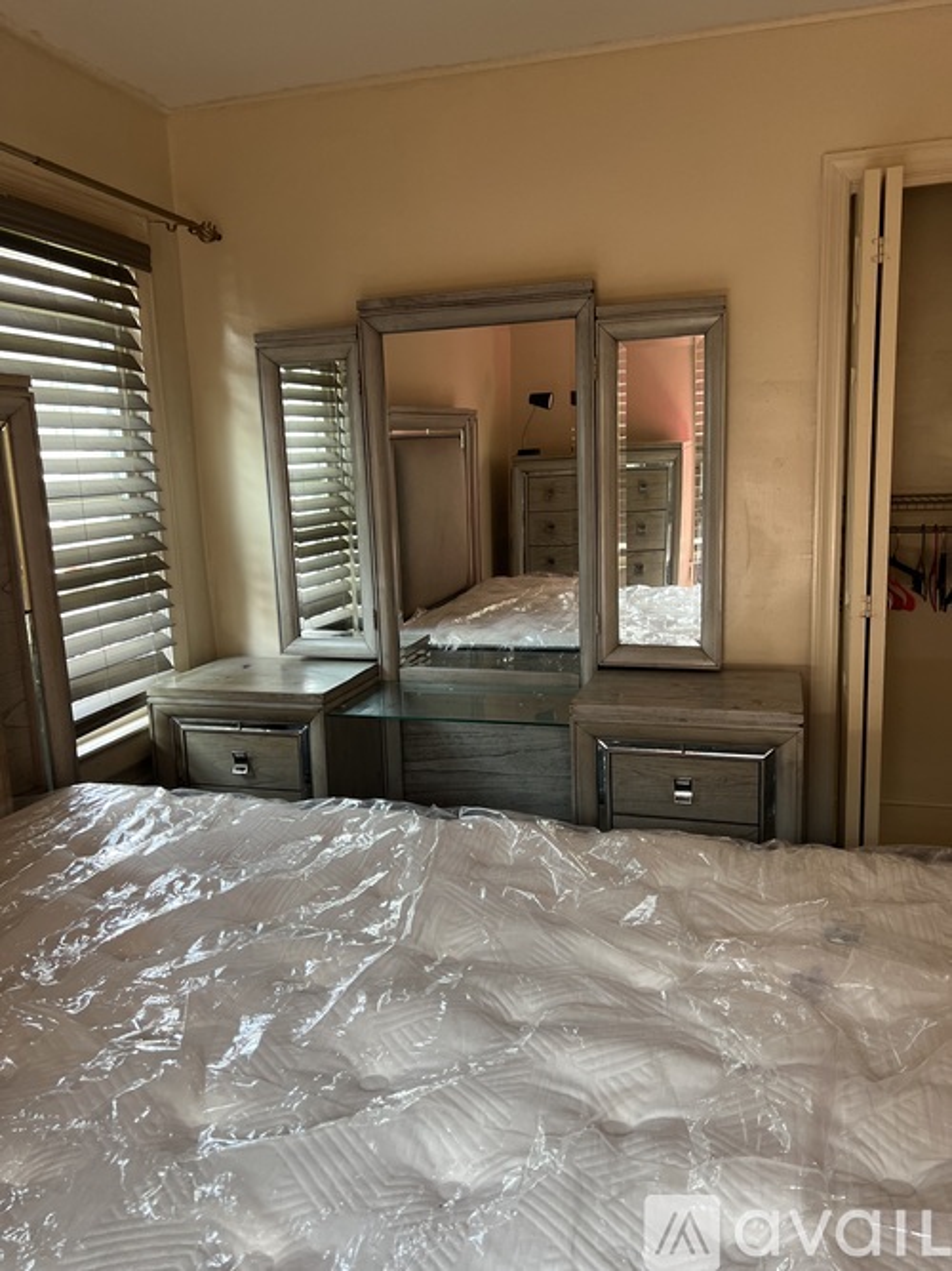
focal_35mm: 26
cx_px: 476
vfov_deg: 67.3
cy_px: 636
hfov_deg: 53.0
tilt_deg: -10.0
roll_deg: +2.1
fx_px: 954
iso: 125
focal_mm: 5.7
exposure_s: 1/121
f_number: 1.5
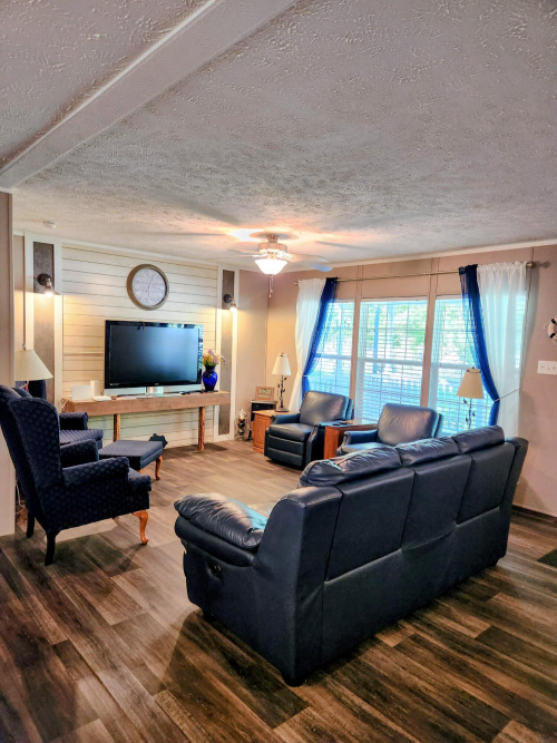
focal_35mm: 23
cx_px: 278
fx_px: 494
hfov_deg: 58.9
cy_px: 372
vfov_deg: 73.9
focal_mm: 5.4
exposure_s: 1/120
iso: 400
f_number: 1.8
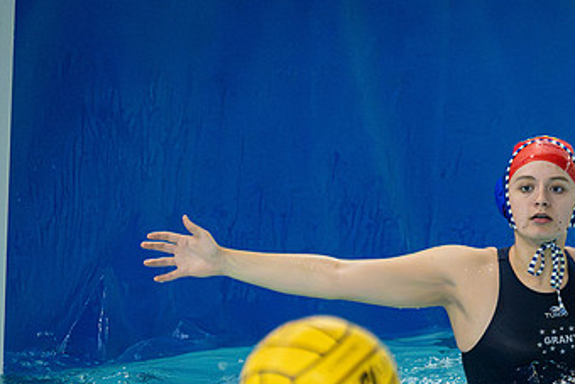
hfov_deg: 5.6
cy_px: 119
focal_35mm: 364
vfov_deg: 3.8
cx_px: 698
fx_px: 5816
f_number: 4
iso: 12800
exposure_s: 1/1000
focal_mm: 135
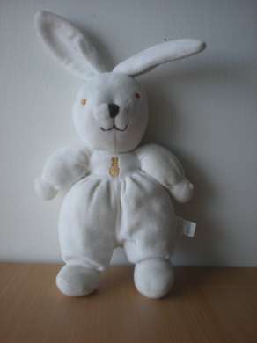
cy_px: 172
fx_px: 377
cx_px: 128
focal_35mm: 38
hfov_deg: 37.7
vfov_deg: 49.0
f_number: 3.1
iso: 65
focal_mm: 6.3
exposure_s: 1/59.5
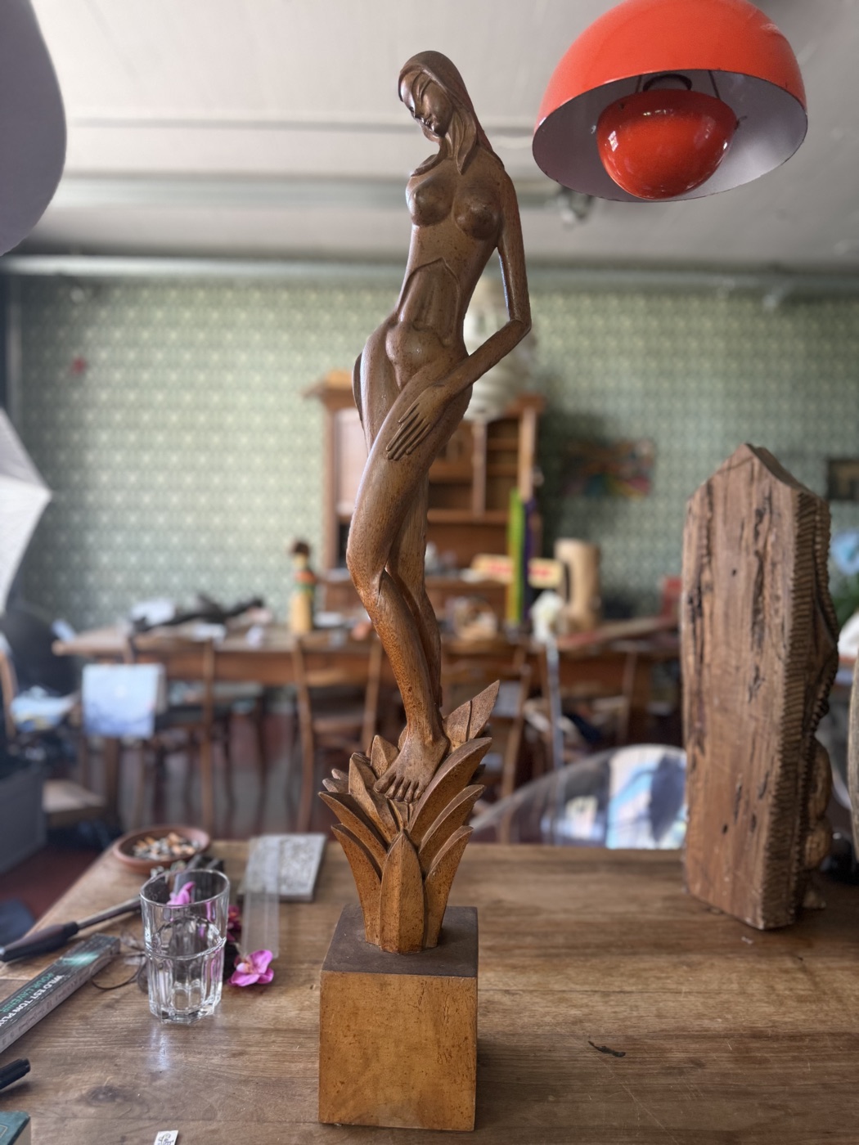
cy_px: 572
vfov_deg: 71.6
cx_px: 430
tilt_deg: -3.1
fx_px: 794
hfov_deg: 56.8
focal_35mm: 24
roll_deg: -1.4
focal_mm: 6.76
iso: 200
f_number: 1.78
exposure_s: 1/70
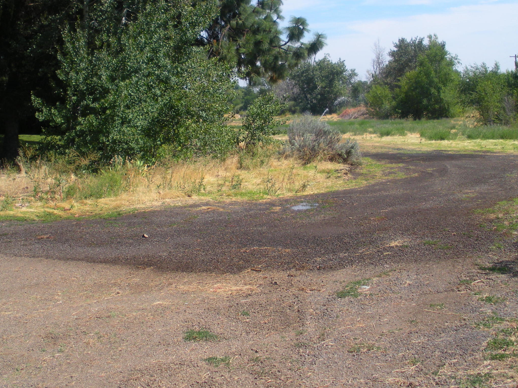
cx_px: 275
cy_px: 122
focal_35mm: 53
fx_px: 793
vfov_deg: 27.3
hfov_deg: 36.2
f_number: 3.5
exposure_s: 1/538
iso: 64
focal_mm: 6.3
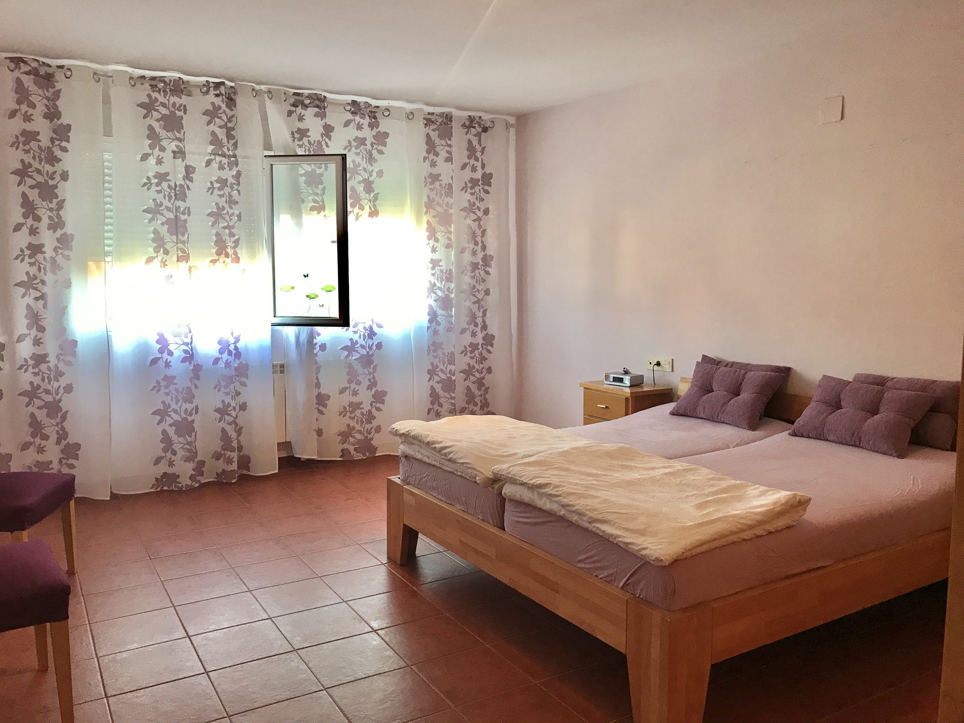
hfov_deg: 63.4
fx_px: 780
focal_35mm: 28
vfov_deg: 49.7
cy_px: 362
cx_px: 482
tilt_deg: -4.5
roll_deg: -0.2
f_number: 1.8
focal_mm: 3.99
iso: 32
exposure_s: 1/33
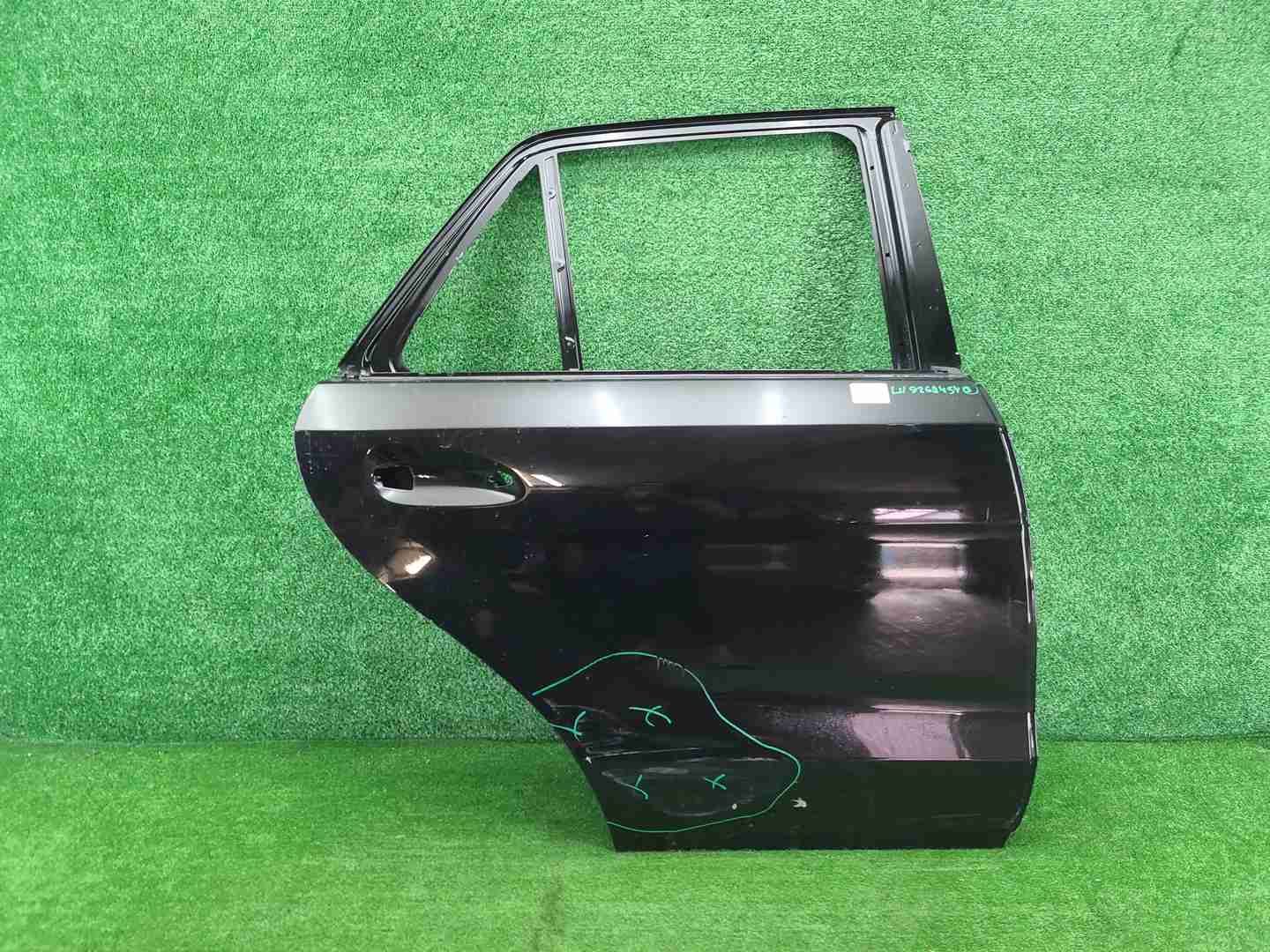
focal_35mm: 26
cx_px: 635
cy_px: 476
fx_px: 954
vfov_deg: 53.1
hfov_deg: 67.3
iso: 302
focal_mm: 5.4
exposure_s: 1/50
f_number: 1.8
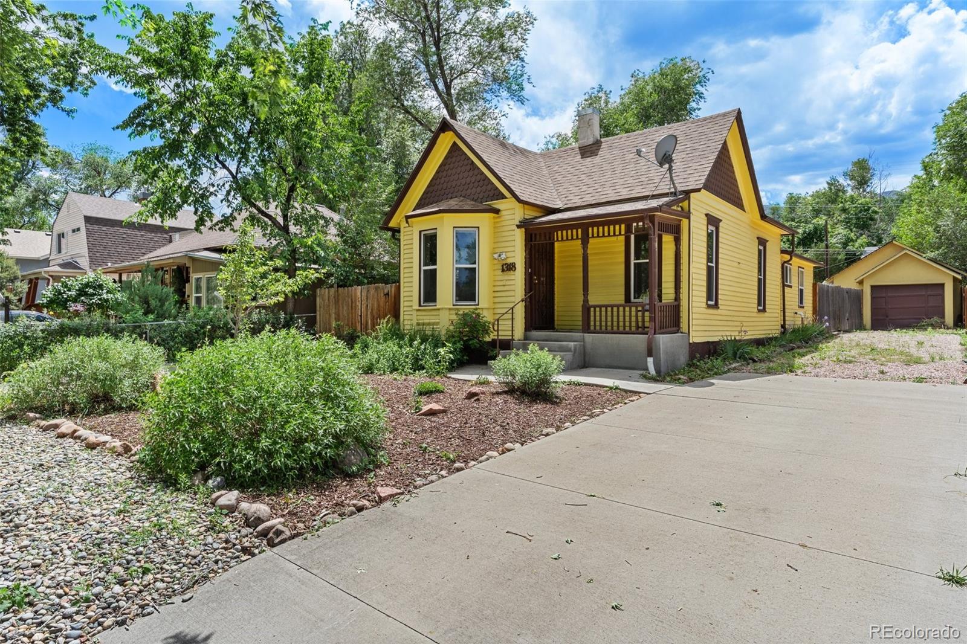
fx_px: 564
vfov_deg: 59.5
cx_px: 484
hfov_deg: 81.2
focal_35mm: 21
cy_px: 322
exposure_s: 1/50
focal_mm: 21
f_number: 11
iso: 100
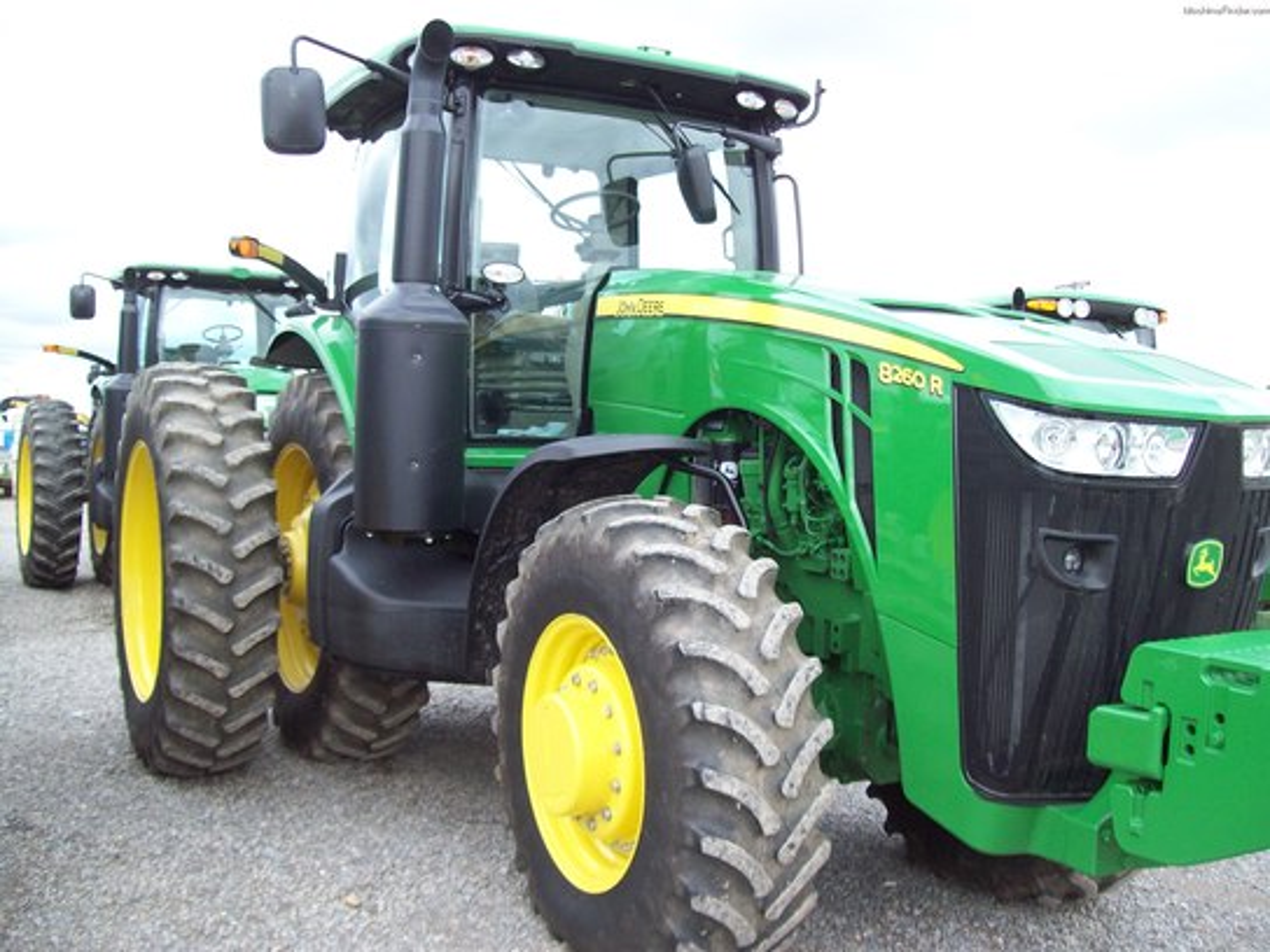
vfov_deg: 39.7
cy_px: 476
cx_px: 635
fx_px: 1321
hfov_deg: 51.4
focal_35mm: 36
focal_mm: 6
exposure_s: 1/158
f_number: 2.7
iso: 80
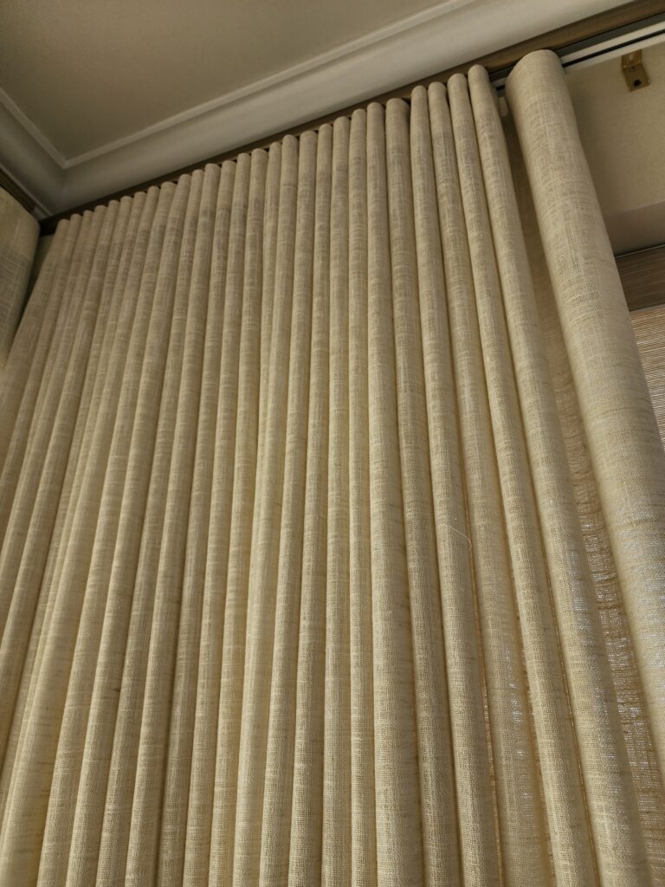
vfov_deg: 73.9
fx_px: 589
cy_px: 444
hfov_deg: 58.9
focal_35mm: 23
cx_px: 332
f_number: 1.8
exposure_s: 1/180
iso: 25
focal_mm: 6.4
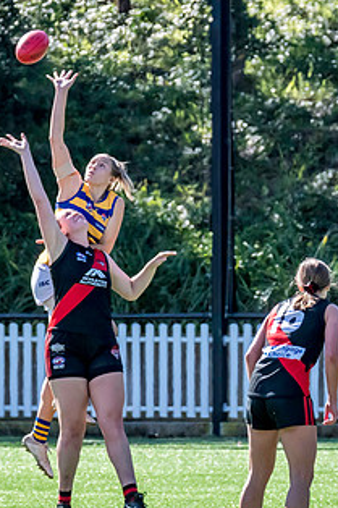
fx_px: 12716
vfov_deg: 2.3
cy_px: 330
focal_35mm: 902
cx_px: 182
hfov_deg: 1.5
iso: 800
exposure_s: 1/2000
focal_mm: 290
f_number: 7.1
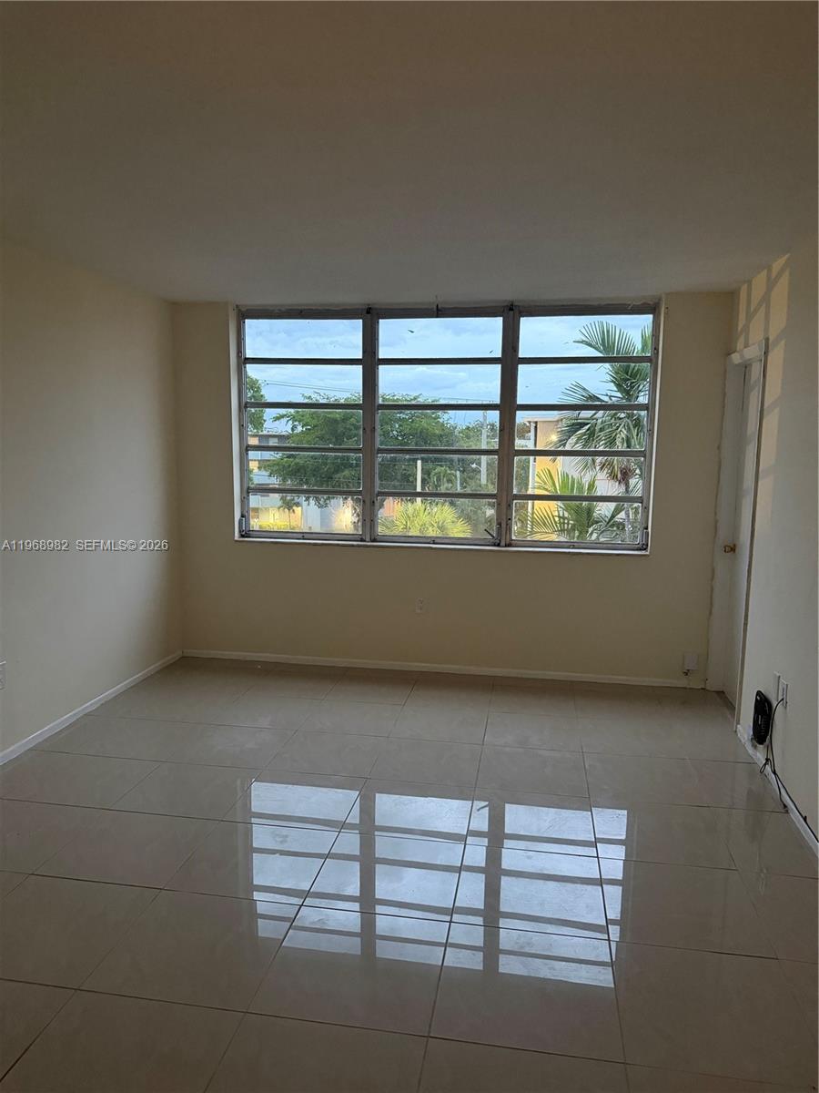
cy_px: 546
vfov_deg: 71.6
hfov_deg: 56.8
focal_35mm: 24
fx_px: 757
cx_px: 410
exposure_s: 1/40
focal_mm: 6.76
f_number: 1.78
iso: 800
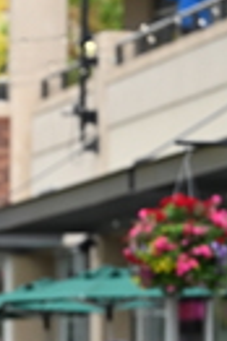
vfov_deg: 5.6
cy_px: 385
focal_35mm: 365
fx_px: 3461
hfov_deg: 3.7
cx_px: -111
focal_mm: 87
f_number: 2.8
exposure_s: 1/2000
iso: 640
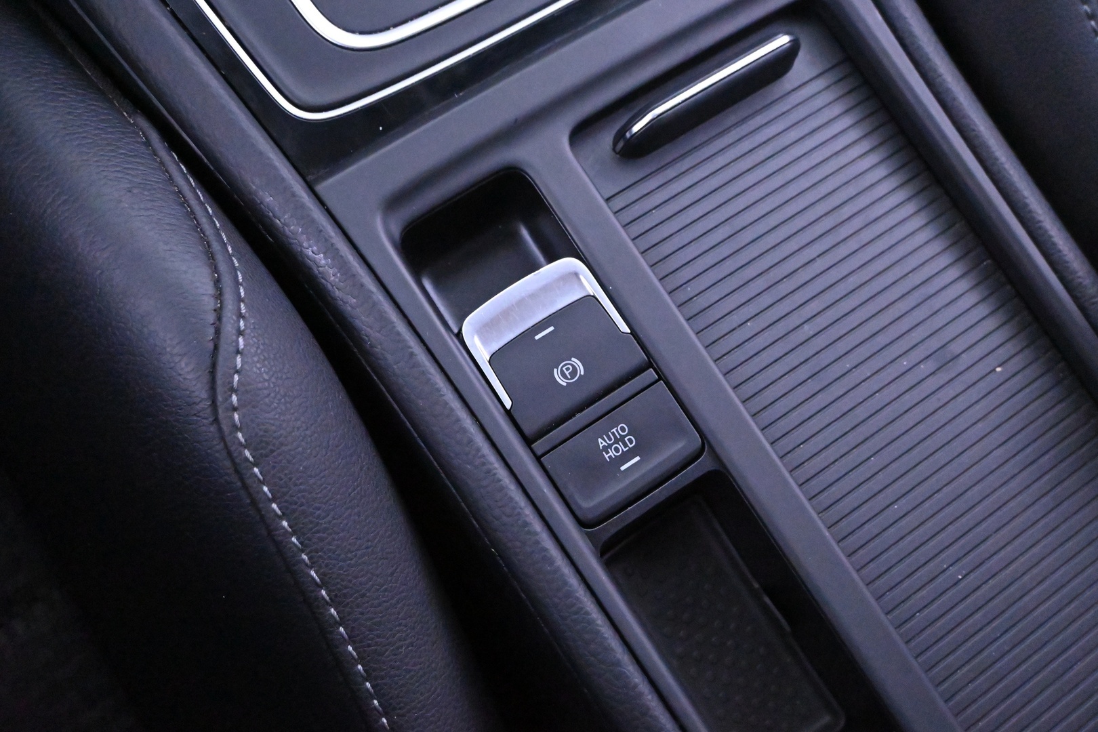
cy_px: 366
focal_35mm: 34
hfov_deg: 56.1
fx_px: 1029
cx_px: 549
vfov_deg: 39.1
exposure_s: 1/40
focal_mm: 22.5
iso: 18000
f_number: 4.5
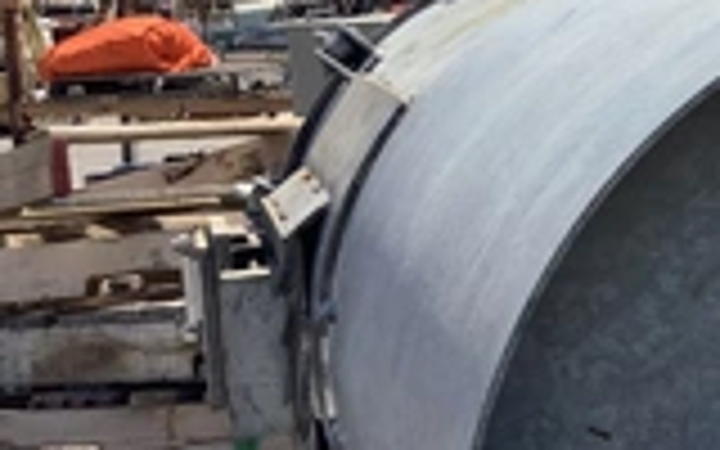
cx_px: 828
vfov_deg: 15.9
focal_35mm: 82
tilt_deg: -9.0
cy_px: 171
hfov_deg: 23.4
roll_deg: +2.1
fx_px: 1609
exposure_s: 1/1733
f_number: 2.4
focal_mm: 3.3
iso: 25
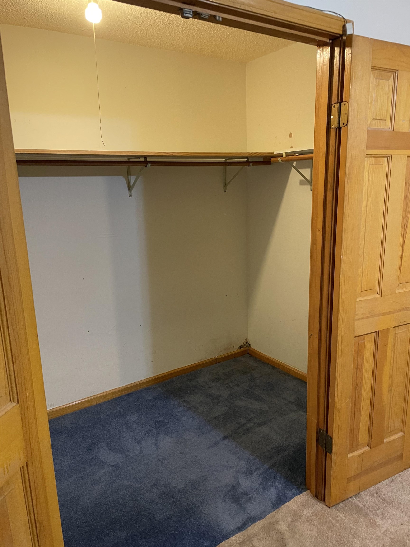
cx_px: 205
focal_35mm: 26
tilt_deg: -13.2
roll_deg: +2.1
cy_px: 274
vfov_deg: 67.3
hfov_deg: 53.1
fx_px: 411
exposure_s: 1/60
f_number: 1.6
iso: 250
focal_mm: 4.2
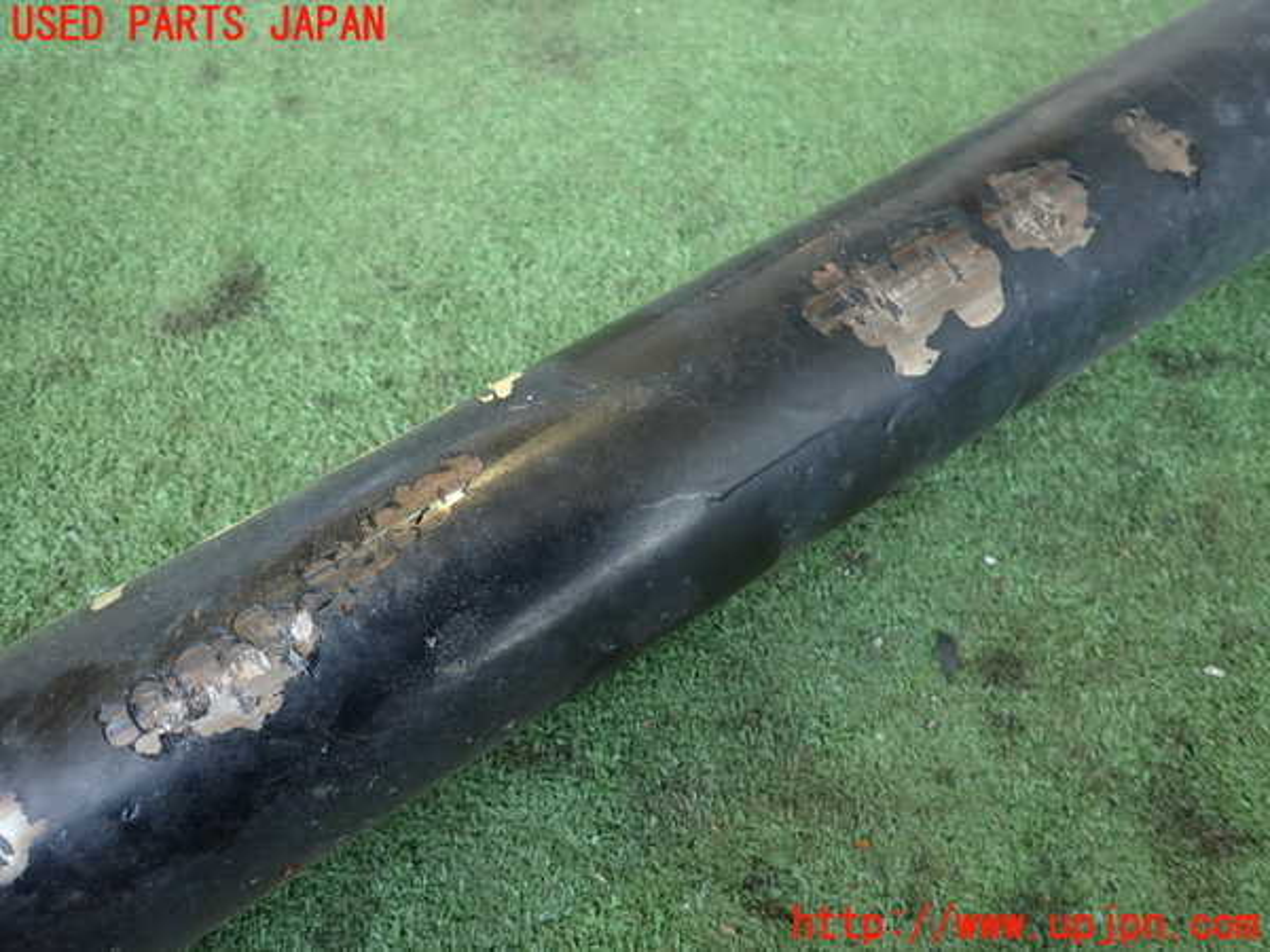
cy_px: 476
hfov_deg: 69.4
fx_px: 917
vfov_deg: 54.9
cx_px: 635
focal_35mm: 25
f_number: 2
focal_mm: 4.5
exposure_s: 1/60
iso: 160
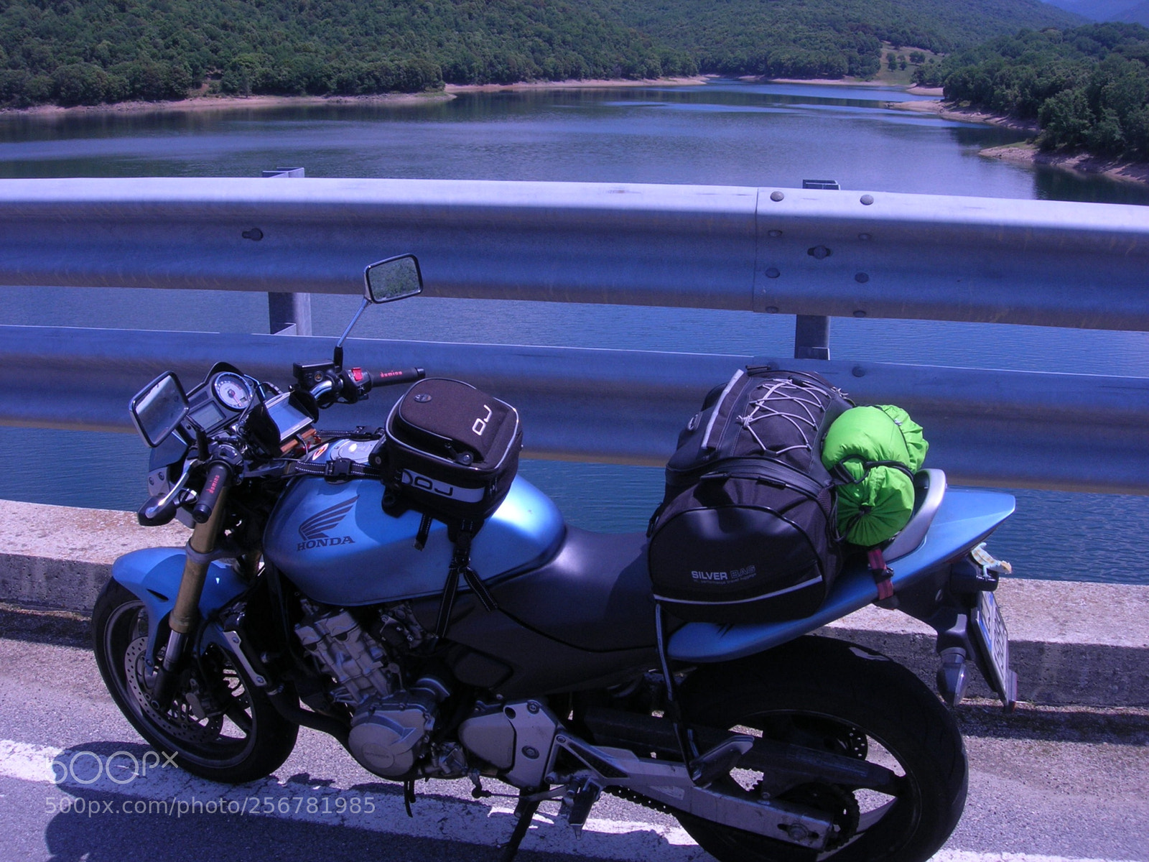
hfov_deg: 49.0
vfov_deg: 37.7
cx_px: 574
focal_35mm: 38
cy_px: 431
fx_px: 1261
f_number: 4.8
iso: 64
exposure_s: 1/710
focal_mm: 7.8
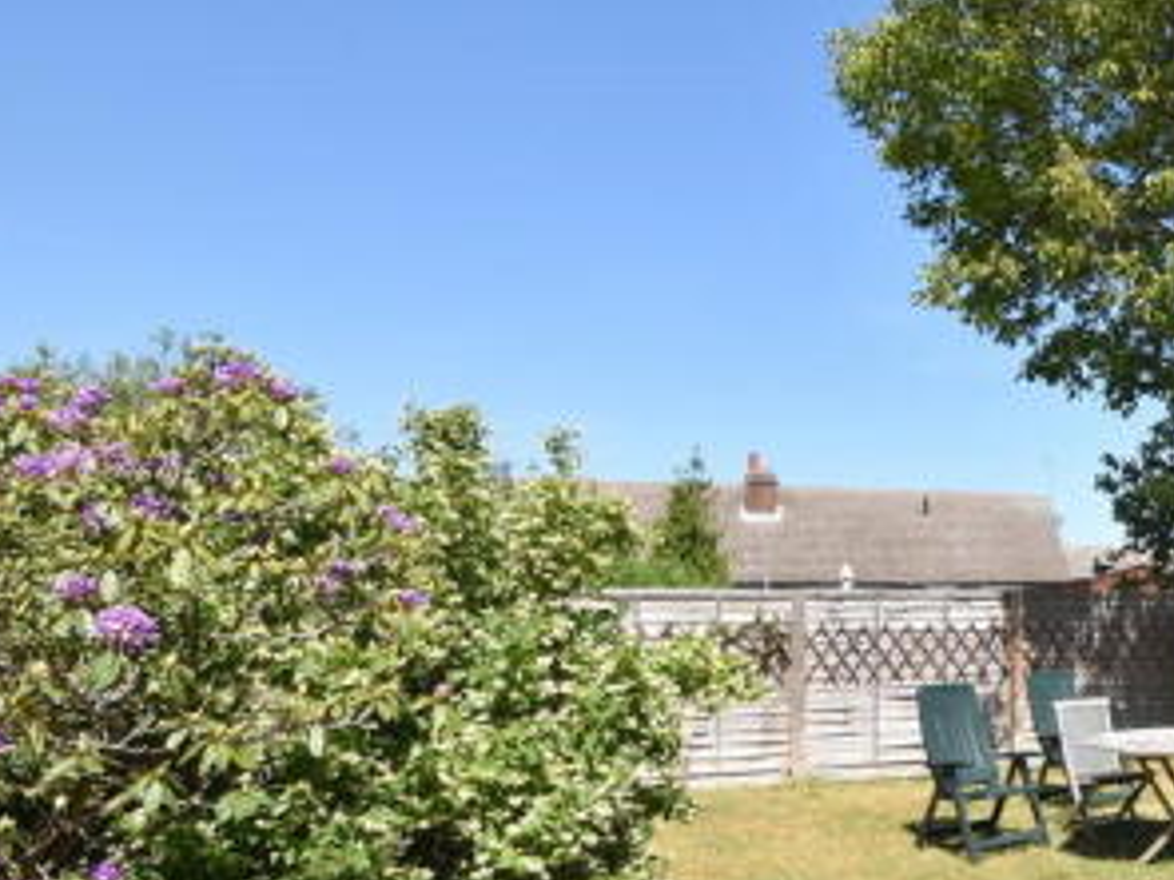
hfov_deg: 44.9
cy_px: 579
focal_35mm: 32
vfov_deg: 43.6
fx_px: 1085
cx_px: 1256
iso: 100
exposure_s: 1/200
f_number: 8
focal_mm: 10
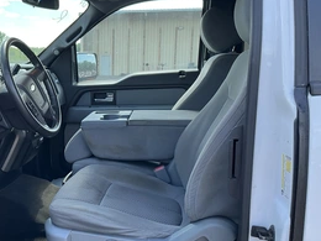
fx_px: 399
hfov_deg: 42.5
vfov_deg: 33.5
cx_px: 79
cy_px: 142
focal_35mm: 43
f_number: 1.8
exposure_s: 1/141
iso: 20
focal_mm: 3
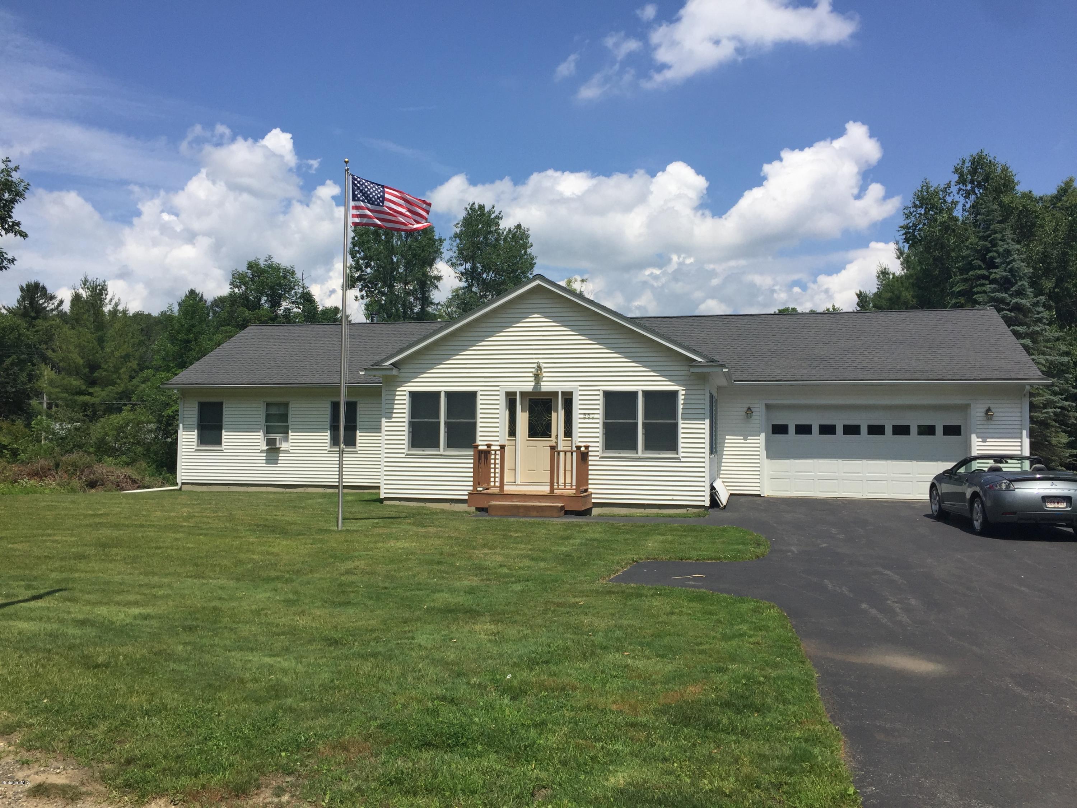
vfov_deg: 48.2
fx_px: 902
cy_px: 404
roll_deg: -2.3
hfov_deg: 61.7
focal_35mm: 29
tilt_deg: +1.8
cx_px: 538
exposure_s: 1/3300
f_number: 2.2
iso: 32
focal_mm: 4.15
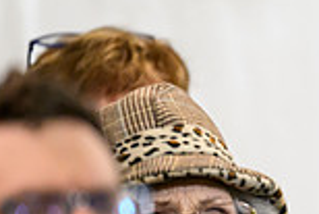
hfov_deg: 1.2
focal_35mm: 1681
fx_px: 14909
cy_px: 196
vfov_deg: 0.8
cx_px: 662
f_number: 2.8
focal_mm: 400
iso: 3200
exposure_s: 1/250
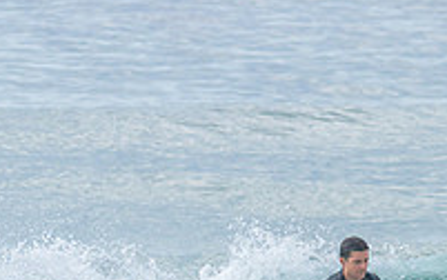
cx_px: 296
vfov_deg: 1.2
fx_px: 12887
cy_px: 368
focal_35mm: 1057
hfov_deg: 2.0
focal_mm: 360
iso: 900
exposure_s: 1/2000
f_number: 9.5
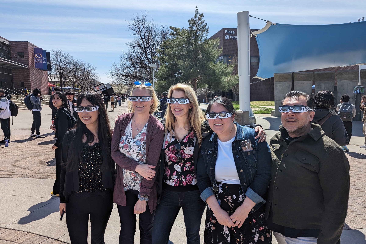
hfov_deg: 69.4
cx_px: 188
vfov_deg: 49.5
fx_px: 264
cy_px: 128
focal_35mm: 26
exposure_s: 1/750
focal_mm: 6.81
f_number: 1.85
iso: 35
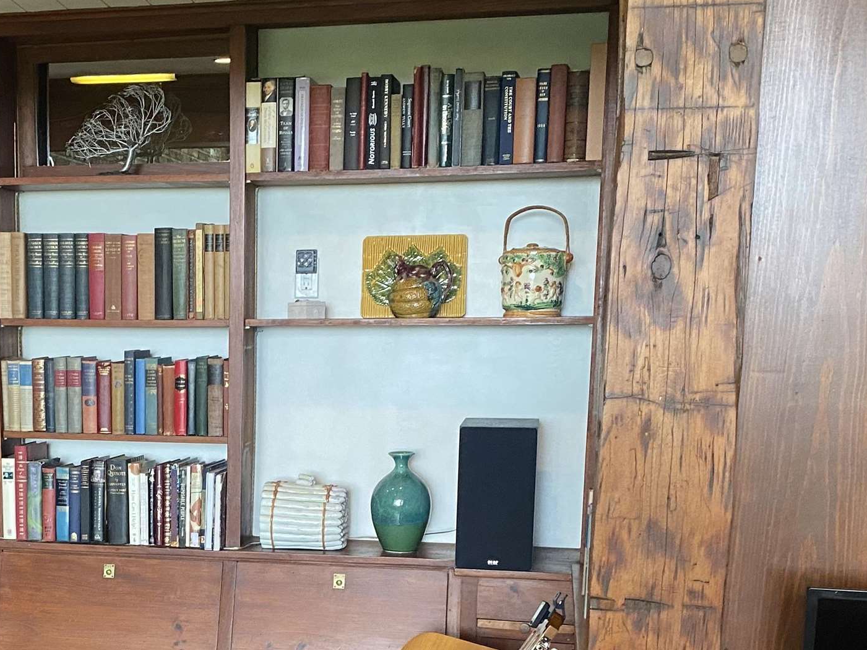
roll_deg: -0.6
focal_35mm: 57
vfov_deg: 25.0
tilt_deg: -9.9
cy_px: 562
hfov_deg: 32.8
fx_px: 1428
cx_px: 170
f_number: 1.8
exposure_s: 1/60
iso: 250
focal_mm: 4.25
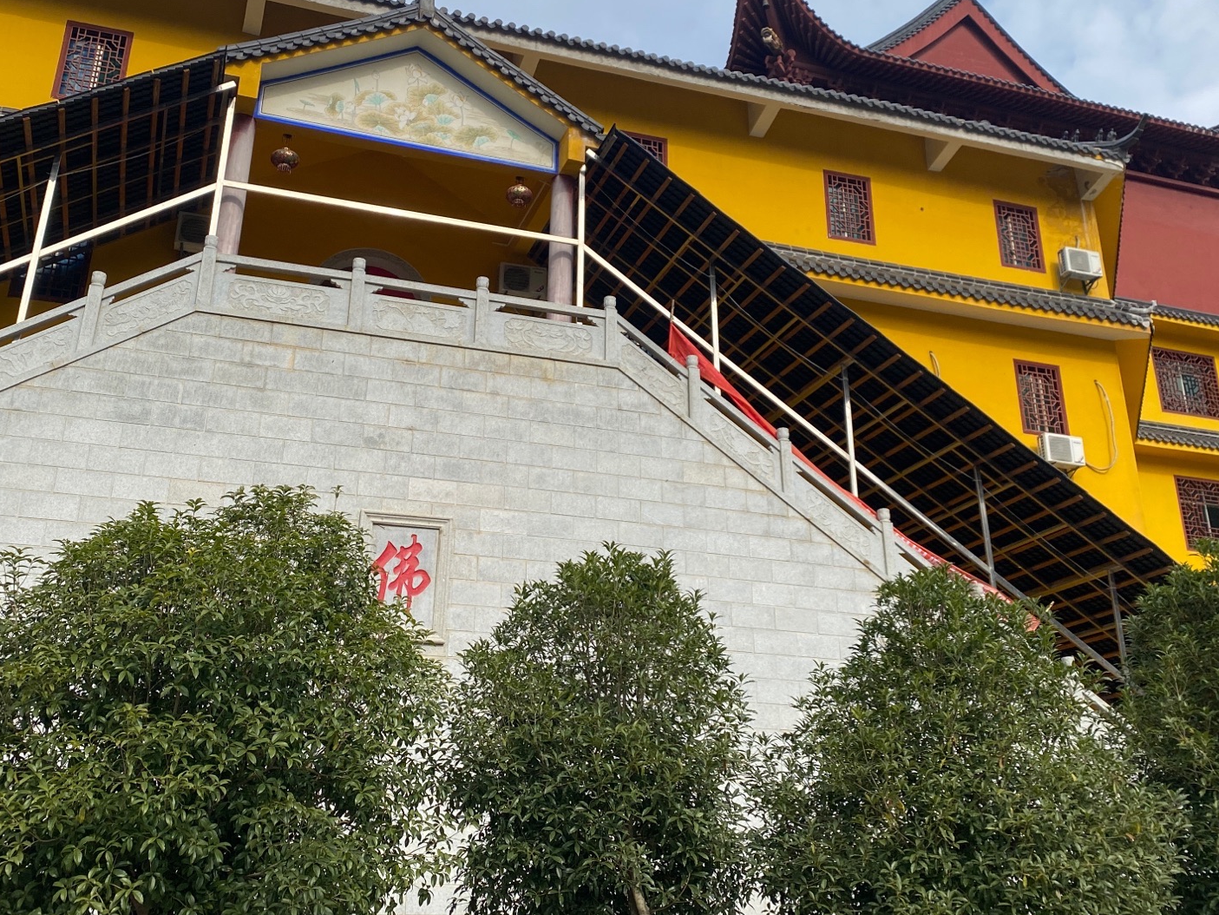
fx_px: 1303
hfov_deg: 50.1
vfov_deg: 38.3
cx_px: 615
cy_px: 321
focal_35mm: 37
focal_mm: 4.25
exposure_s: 1/3610
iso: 32
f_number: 1.8
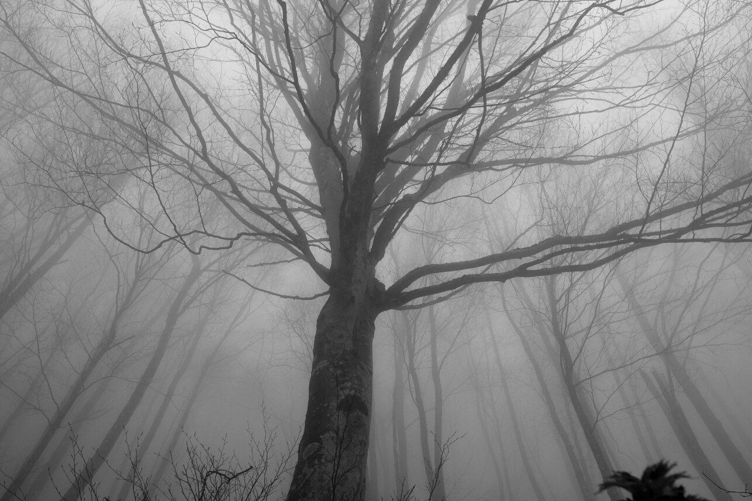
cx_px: 365
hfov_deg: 63.7
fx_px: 606
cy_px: 260
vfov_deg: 44.9
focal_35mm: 29
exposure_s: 1/500
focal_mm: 14
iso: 160
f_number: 4
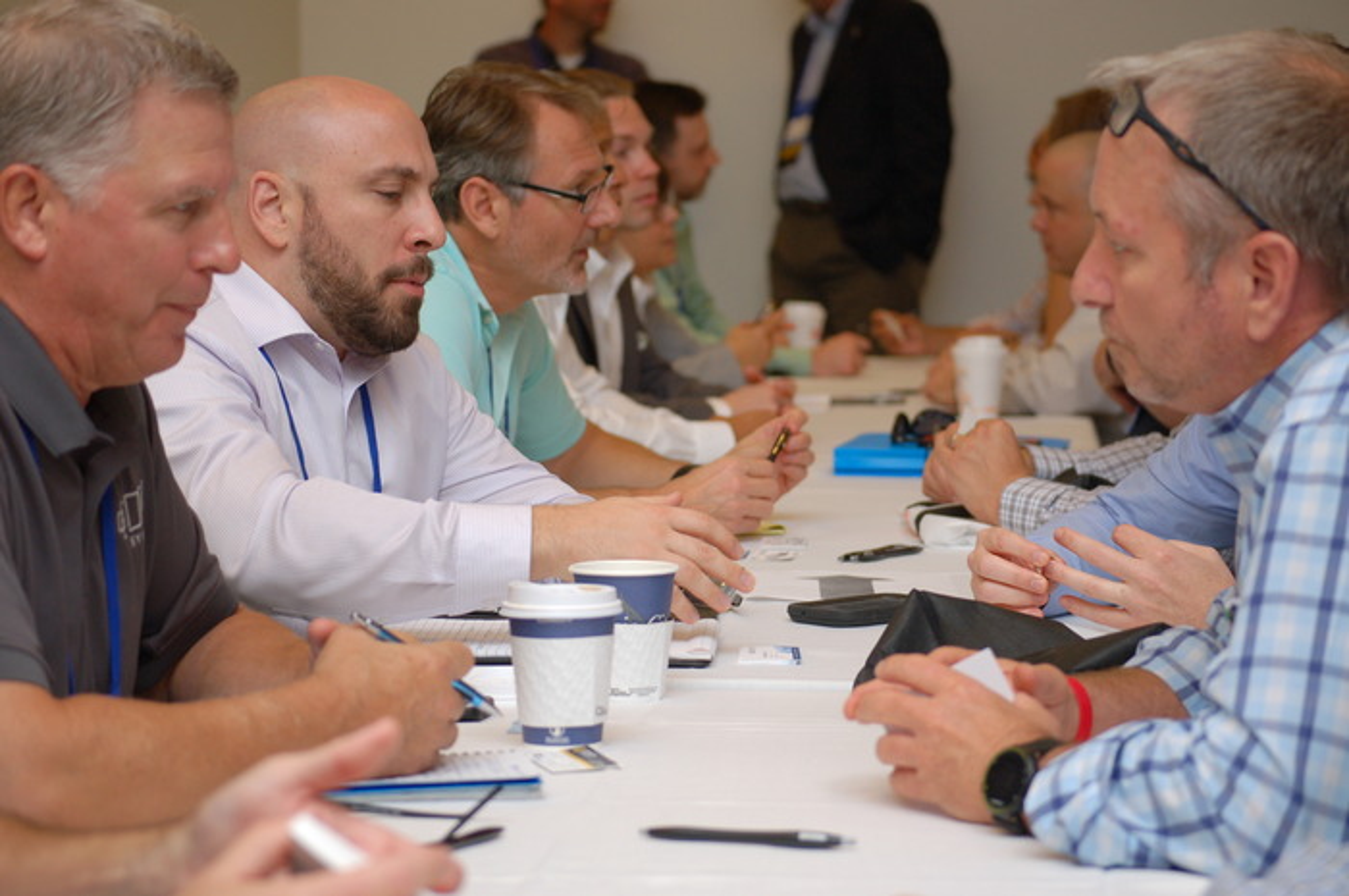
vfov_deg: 13.8
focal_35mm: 99
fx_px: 3705
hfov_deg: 20.6
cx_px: 674
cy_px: 448
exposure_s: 1/60
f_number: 4.2
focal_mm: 66
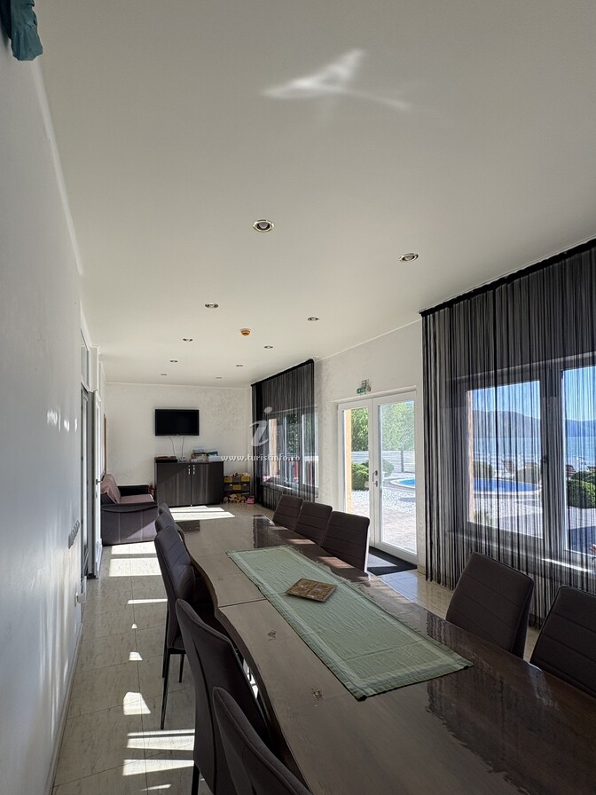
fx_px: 367
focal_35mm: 16
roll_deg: +0.5
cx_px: 263
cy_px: 435
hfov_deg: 77.8
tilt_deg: +1.5
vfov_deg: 94.2
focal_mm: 2.22
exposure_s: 1/265
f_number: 2.2
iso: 50
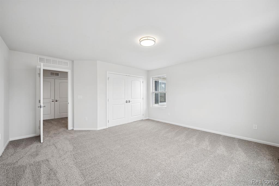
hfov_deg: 104.2
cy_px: 93
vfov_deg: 81.2
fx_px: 109
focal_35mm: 14
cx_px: 140
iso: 100
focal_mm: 14
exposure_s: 1/1.67
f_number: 9
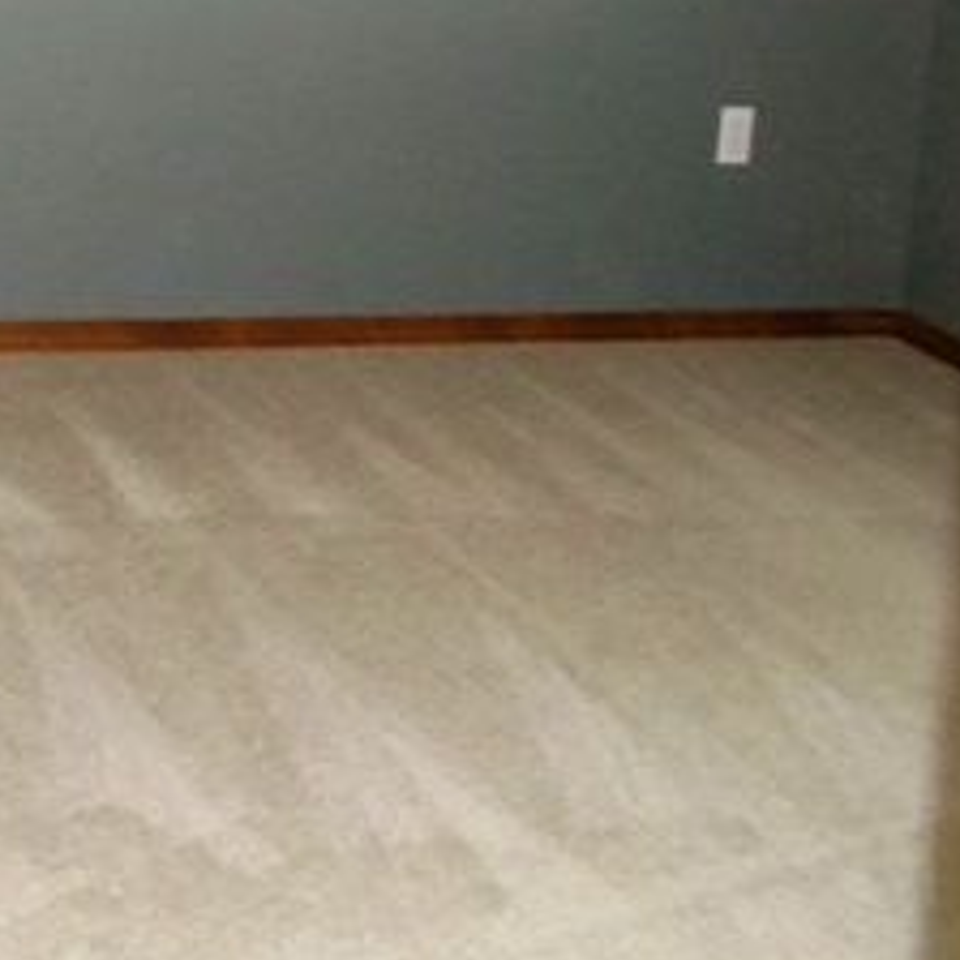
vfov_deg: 15.4
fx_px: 3483
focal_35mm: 111
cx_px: -116
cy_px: -21
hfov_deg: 15.3
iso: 800
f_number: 3.5
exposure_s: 1/30
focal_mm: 6
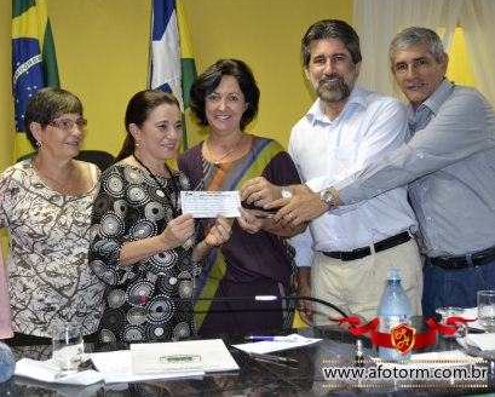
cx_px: 196
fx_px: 807
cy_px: 197
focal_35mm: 55
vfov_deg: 27.7
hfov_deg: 34.0
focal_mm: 32
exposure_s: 1/60
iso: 2200
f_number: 4.8
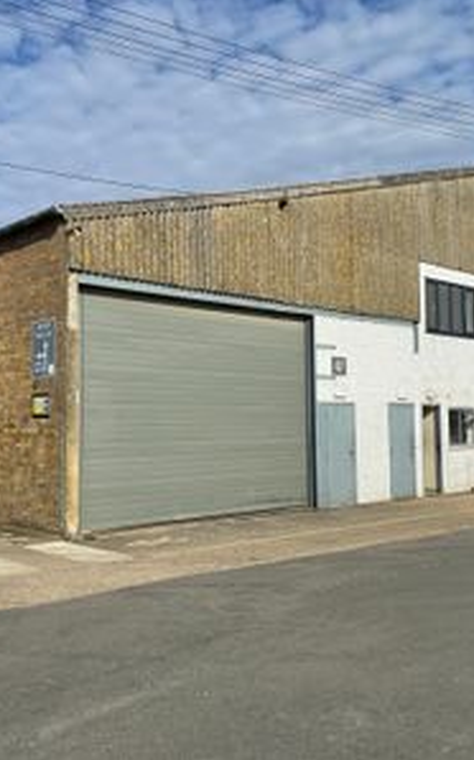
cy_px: 380
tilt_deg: +2.8
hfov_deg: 34.4
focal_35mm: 37
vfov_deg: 52.8
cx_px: 234
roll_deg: +0.3
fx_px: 765
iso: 32
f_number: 1.6
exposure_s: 1/6135
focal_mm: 4.2
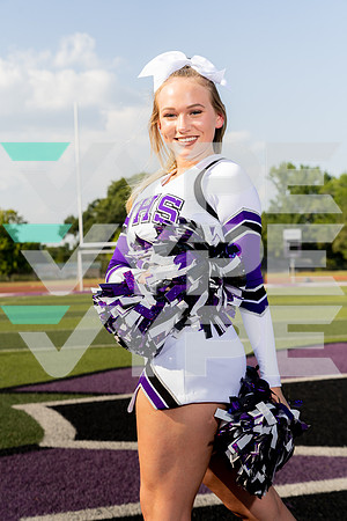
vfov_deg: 32.9
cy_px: 260
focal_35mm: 61
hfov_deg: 22.3
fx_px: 882
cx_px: 174
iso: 100
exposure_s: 1/250
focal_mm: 61
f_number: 6.3
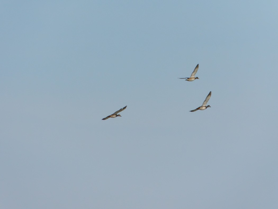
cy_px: 104
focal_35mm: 914
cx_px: 139
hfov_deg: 2.2
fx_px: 7342
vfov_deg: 1.6
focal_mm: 160
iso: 125
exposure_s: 1/800
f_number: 6.5
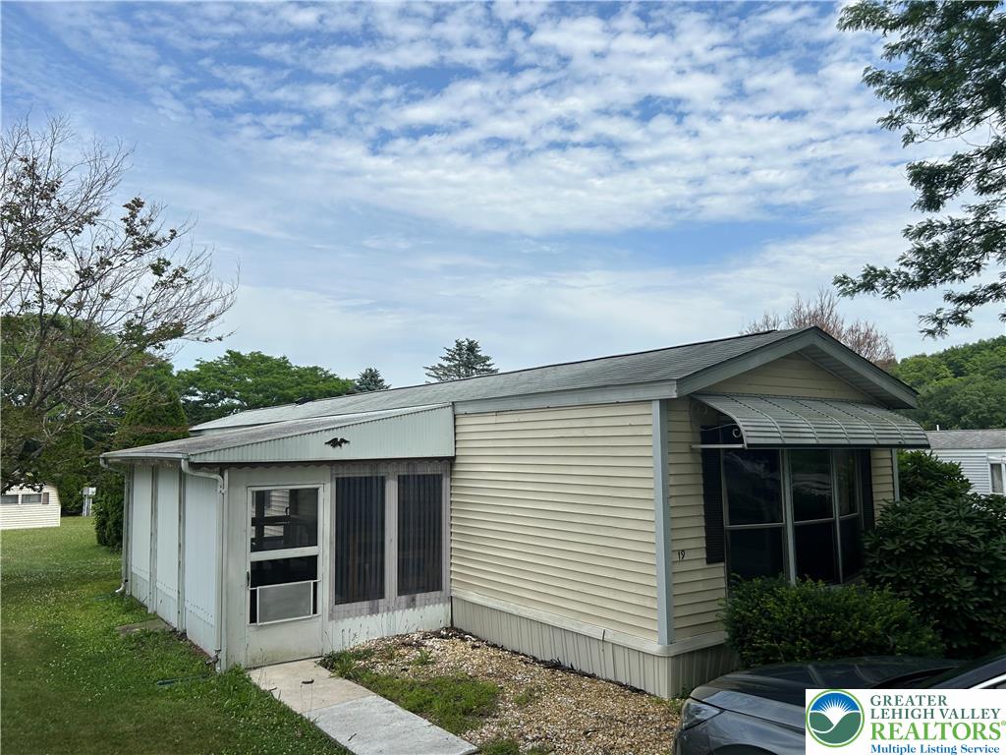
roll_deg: +0.6
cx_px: 503
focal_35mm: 26
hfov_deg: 67.3
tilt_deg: +4.8
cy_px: 378
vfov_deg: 53.1
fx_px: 756
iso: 50
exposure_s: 1/6211
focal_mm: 5.7
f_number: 1.5
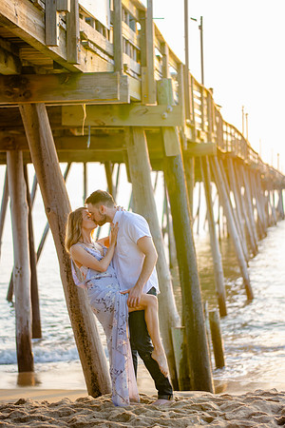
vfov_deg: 27.0
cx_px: 142
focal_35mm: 75
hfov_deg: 18.2
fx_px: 891
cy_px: 214
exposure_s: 1/250
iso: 100
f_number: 1.8
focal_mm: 50
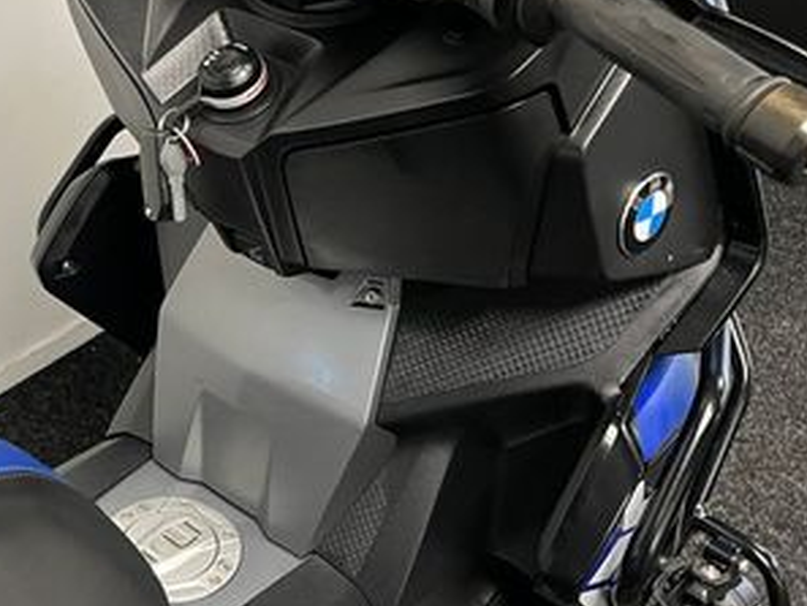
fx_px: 1306
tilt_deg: -37.6
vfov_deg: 26.1
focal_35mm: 56
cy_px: 266
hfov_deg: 33.2
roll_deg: -4.8
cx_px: 139
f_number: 1.6
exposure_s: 1/50
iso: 125
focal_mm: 5.1
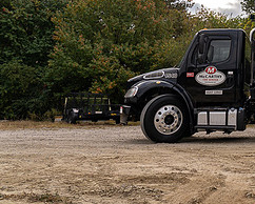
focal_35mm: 54
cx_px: 297
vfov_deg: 26.9
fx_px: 408
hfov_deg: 30.2
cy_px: 12
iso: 100
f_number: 7.1
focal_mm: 24
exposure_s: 1/200
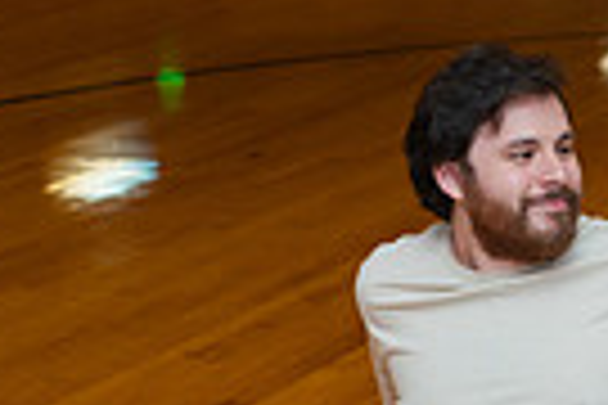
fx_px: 2938
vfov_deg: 7.8
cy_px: 428
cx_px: 432
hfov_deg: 11.8
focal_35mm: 174
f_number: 3.2
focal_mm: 35
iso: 1000
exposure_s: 1/200
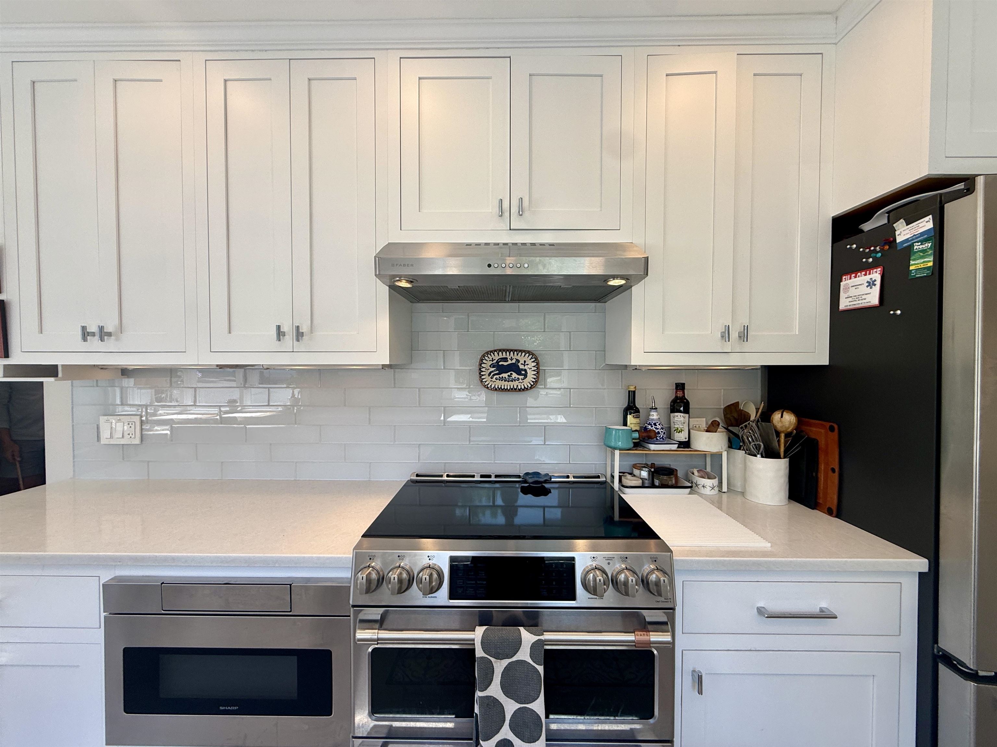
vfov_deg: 85.7
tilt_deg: +0.3
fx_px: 403
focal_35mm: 14
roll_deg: +0.4
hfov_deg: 102.1
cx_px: 498
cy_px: 374
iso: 50
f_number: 2.2
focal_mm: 2.22
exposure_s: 1/196
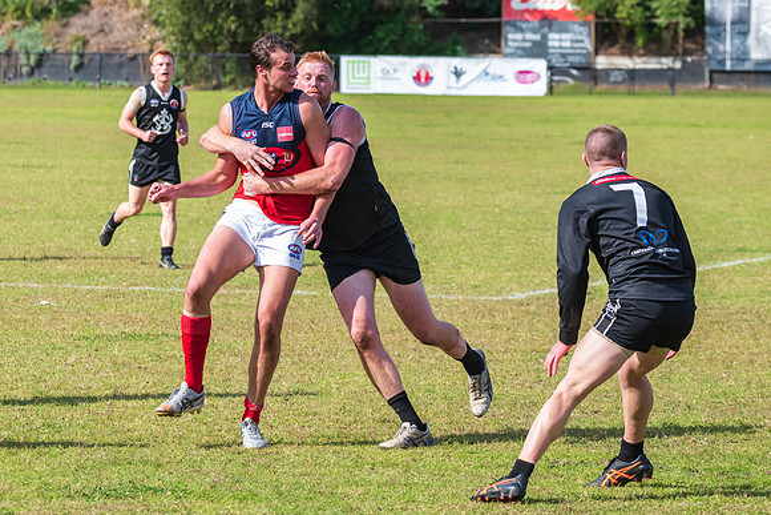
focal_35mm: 229
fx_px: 4901
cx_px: 291
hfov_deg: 9.0
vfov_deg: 6.0
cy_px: 139
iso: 800
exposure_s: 1/1600
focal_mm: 150
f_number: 8
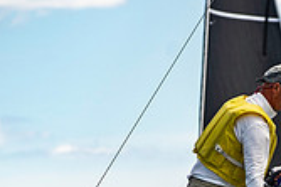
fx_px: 4460
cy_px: 268
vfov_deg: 2.4
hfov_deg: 3.6
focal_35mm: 572
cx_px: 311
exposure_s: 1/5000
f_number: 4
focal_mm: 165
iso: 500
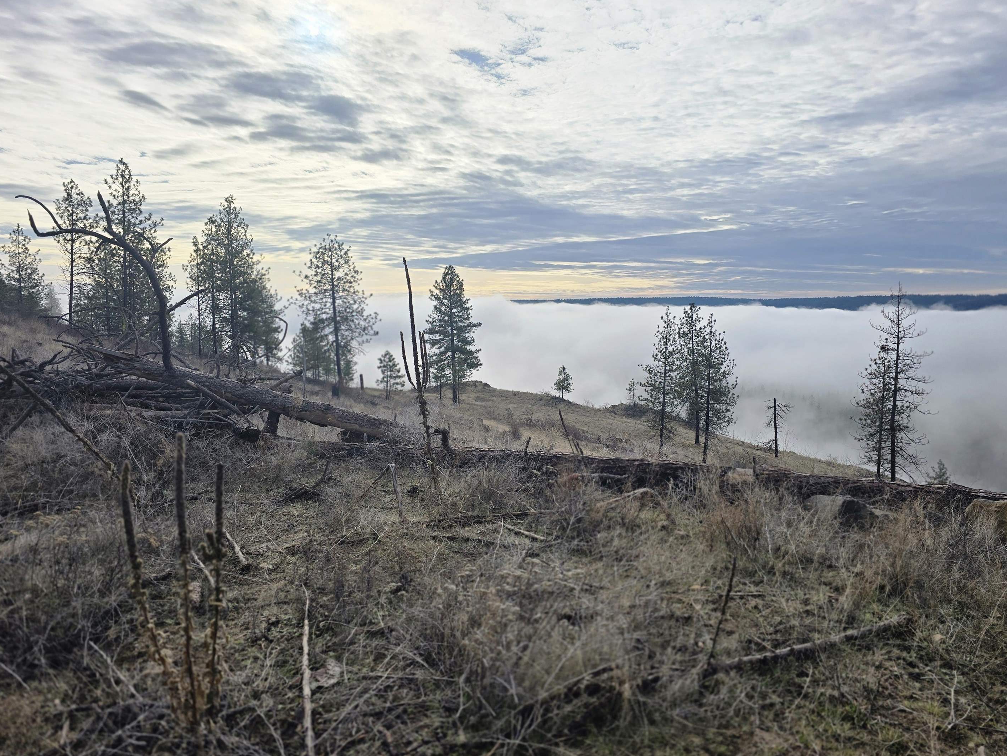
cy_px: 363
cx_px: 517
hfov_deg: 69.4
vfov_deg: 54.9
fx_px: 727
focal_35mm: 25
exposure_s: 1/2579
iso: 12
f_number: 1.7
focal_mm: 6.3
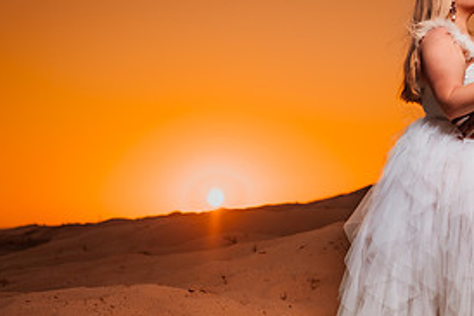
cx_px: 410
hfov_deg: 26.6
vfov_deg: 18.4
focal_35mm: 74
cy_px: 159
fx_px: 975
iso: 100
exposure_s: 1/8000
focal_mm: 35
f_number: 1.8
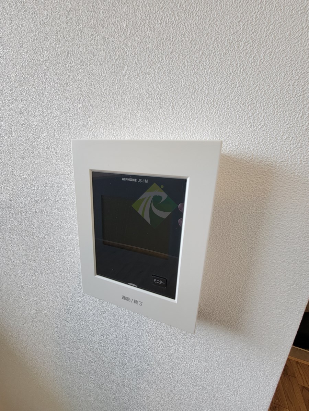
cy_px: 206
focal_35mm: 13
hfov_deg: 89.9
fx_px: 155
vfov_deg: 106.2
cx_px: 154
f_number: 2.2
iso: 50
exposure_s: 1/50
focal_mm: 2.2
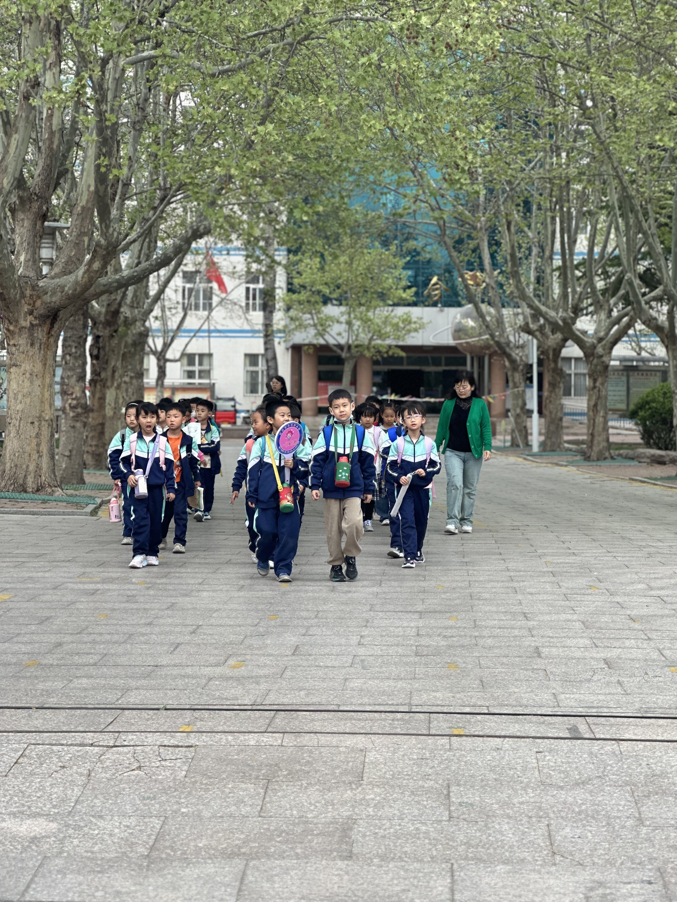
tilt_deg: -0.9
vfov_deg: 25.3
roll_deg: +0.3
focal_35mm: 77
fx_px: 2008
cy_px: 451
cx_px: 338
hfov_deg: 19.1
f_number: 2.8
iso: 50
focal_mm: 9
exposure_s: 1/121
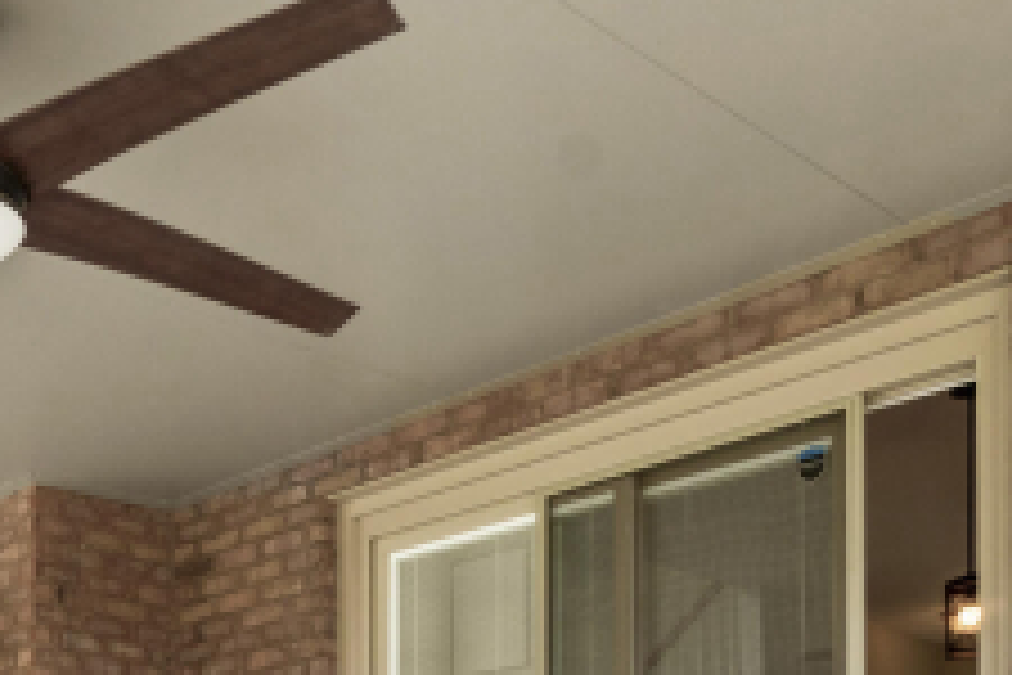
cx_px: 85
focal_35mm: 50
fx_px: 1405
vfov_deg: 22.8
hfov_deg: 36.9
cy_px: 968
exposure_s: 1/15
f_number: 11
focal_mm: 10
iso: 400
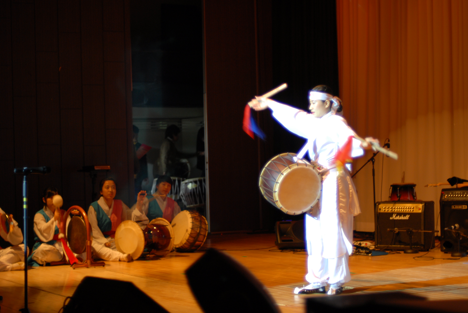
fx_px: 976
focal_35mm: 75
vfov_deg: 18.2
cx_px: 234
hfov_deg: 27.0
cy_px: 156
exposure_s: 1/30
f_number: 1.4
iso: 250
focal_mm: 50
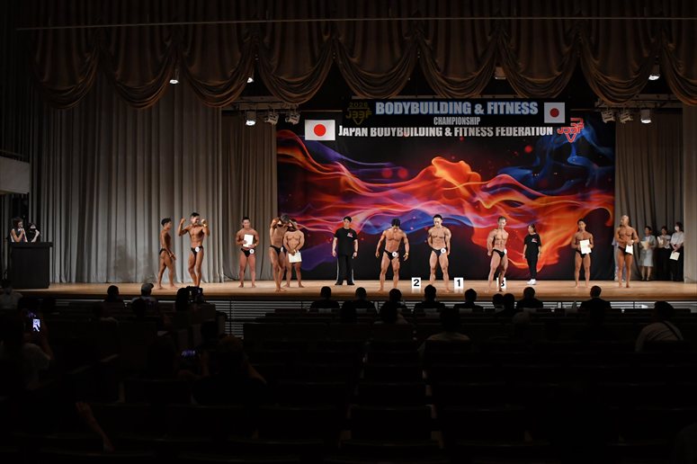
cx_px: 348
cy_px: 232
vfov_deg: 31.9
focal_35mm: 42
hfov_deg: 46.4
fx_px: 813
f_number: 5.6
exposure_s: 1/400
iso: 3200
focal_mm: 28
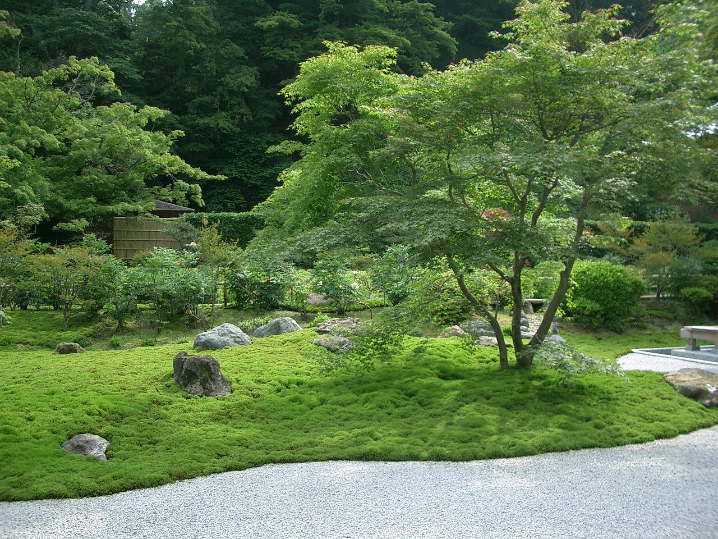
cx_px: 359
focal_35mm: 35
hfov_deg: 52.6
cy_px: 270
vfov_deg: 40.7
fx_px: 726
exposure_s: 1/250
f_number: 2.6
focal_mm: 5.8
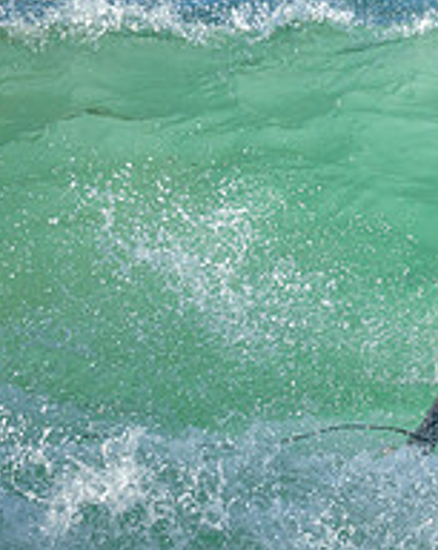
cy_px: 368
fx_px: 45756
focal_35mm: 2817
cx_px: 675
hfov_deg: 0.5
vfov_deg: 0.7
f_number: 6.3
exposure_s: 1/2000
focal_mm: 800
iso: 640
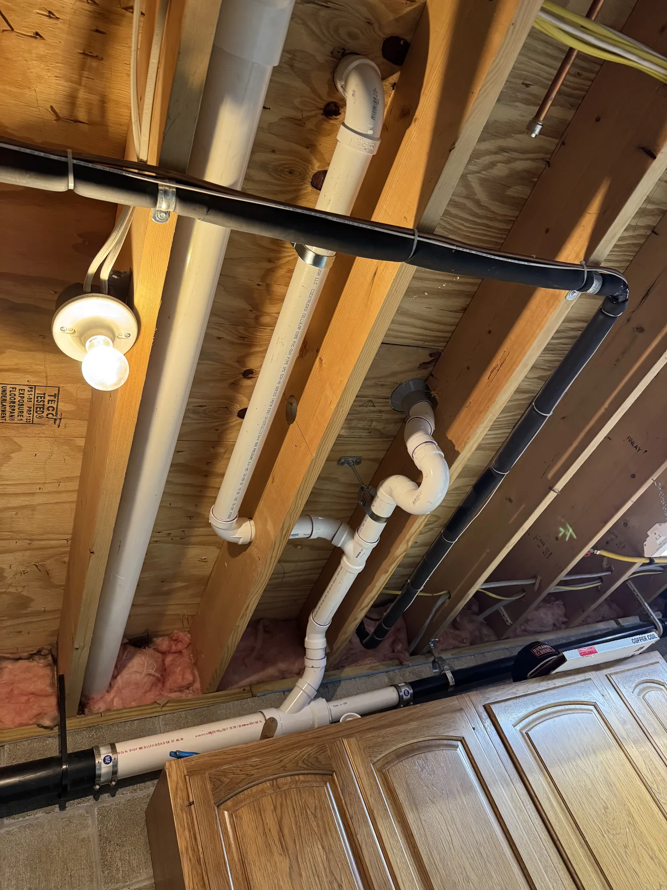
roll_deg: +25.9
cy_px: 445
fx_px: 617
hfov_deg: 56.8
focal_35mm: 24
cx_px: 334
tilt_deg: +38.8
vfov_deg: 71.6
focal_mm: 6.8
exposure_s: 1/60
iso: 400
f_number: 1.8
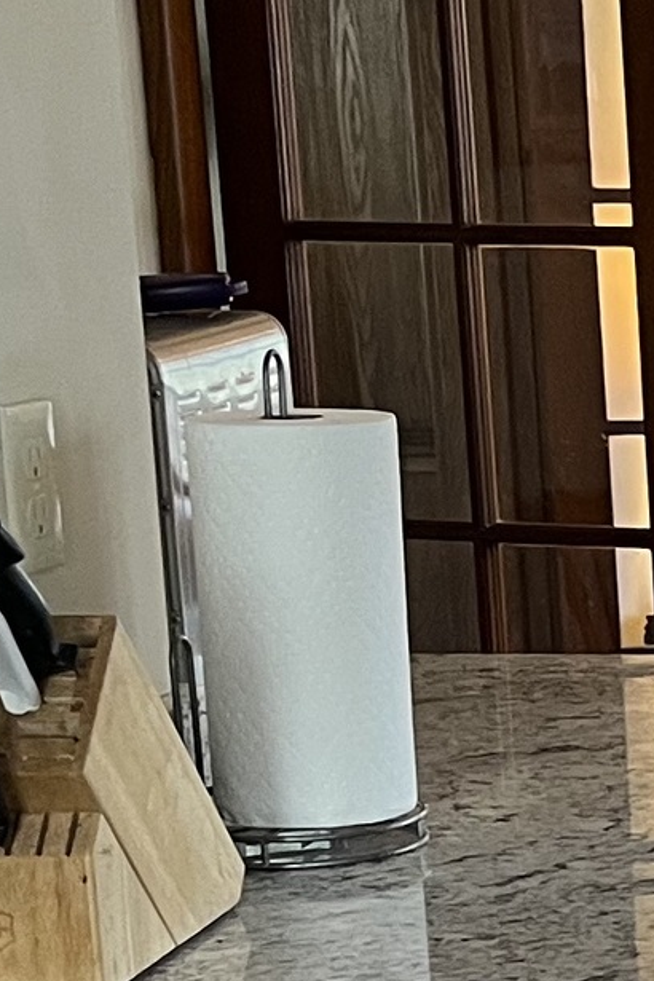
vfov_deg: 15.1
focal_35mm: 135
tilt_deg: -12.1
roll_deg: +0.1
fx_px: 3678
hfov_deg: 8.9
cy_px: 839
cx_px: 1712
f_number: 1.6
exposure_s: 1/60
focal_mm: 5.1
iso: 160
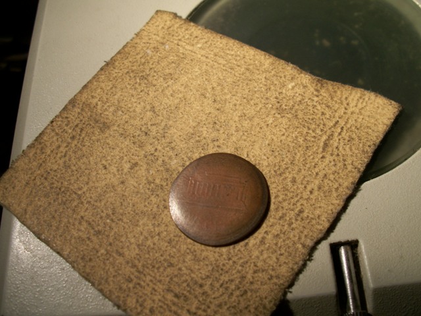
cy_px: 158
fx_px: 426
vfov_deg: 40.7
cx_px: 210
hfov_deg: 52.6
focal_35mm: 35
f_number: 3.1
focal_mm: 6.3
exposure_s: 1/80
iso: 80
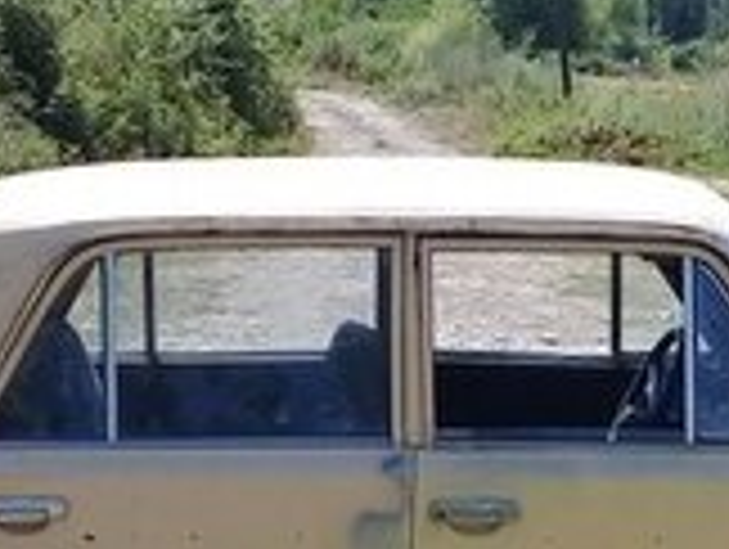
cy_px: 637
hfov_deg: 15.6
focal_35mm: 126
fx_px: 2657
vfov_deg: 11.6
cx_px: 500
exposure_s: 1/1015
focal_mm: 3.3
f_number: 2.2
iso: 50
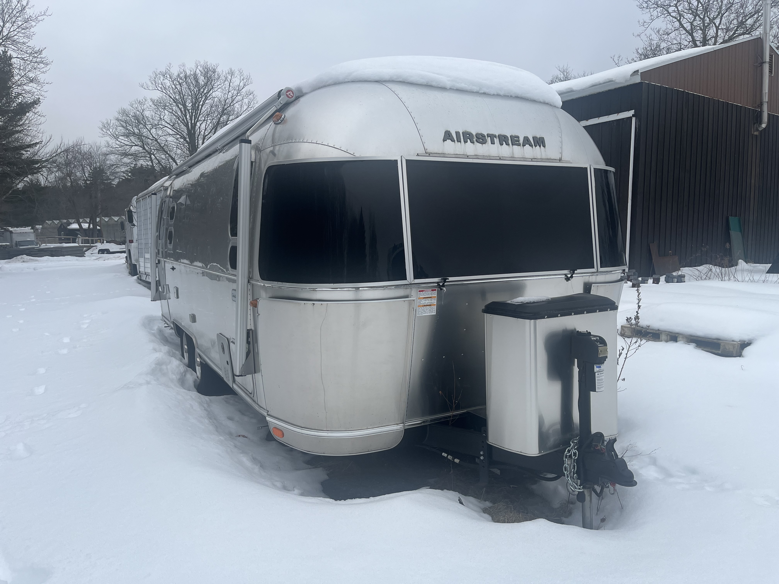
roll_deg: +0.5
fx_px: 585
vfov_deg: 53.1
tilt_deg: -6.2
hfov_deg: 67.3
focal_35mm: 26
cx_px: 390
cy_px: 292
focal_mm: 5.1
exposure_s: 1/2268
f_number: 1.6
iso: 50
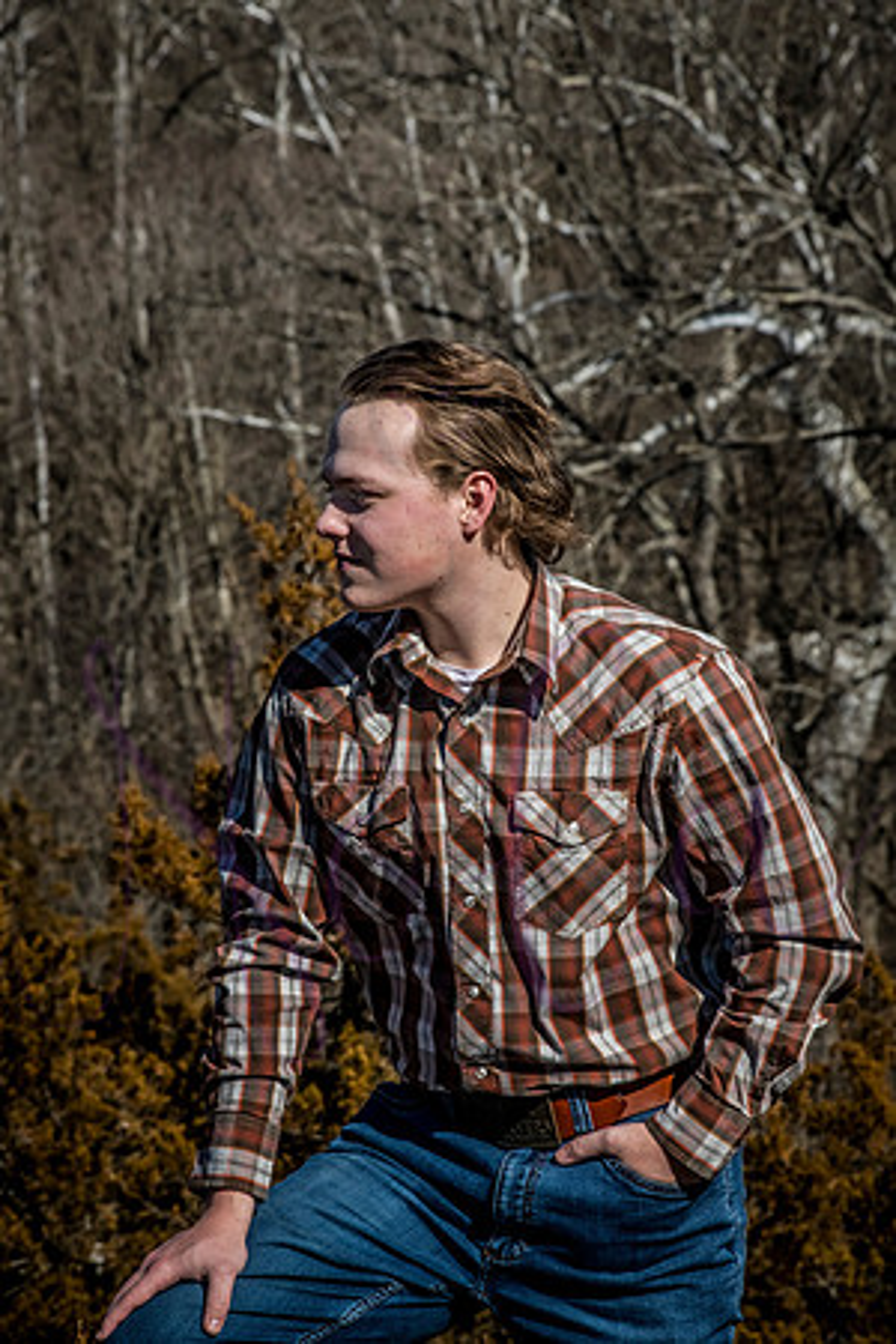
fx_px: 6346
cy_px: 672
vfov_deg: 12.1
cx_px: 448
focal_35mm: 170
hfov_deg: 8.1
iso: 800
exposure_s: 1/1000
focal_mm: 170
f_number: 18
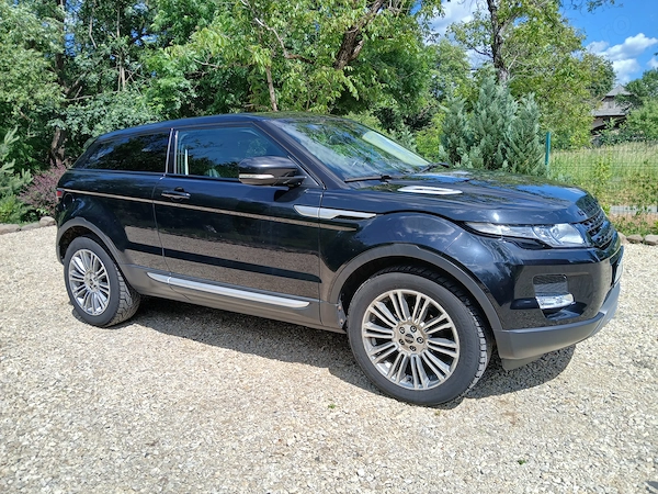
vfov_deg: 53.1
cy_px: 247
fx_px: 494
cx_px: 329
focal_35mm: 26
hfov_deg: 67.3
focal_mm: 3.98
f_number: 1.8
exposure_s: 1/639
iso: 20
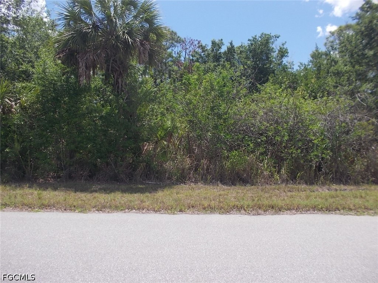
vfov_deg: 48.2
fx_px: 317
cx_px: 189
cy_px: 142
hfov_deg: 61.7
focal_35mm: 29
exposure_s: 1/800
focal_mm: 4.1
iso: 80
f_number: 3.3
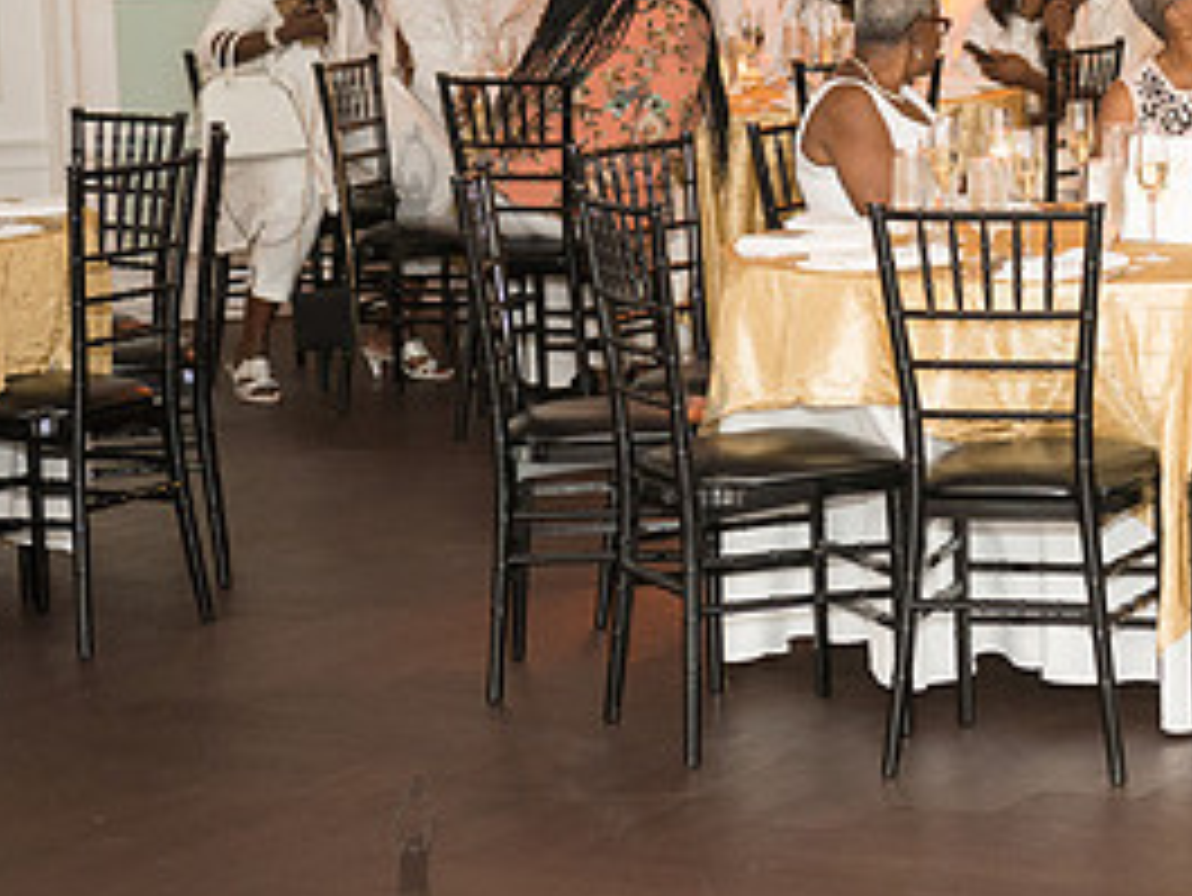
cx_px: 1282
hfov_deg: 16.2
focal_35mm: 118
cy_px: 200
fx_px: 4065
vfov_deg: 12.5
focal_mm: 56
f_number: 4
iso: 4000
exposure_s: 1/60
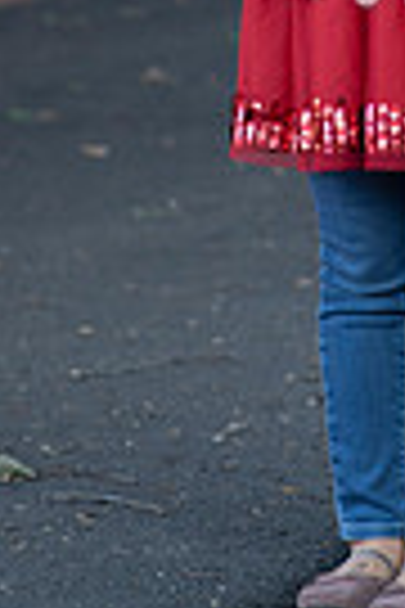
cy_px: -252
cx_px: 418
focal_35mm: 283
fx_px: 4775
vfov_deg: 7.2
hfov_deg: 4.8
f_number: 4.5
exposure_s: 1/250
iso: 800
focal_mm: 85
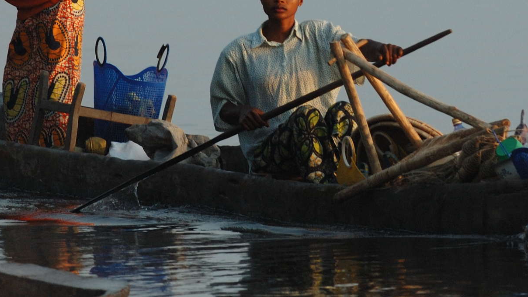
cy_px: 7
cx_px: 373
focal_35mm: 782
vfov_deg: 1.6
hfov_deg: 2.8
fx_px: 10946
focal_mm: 200
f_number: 5.6
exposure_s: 1/500
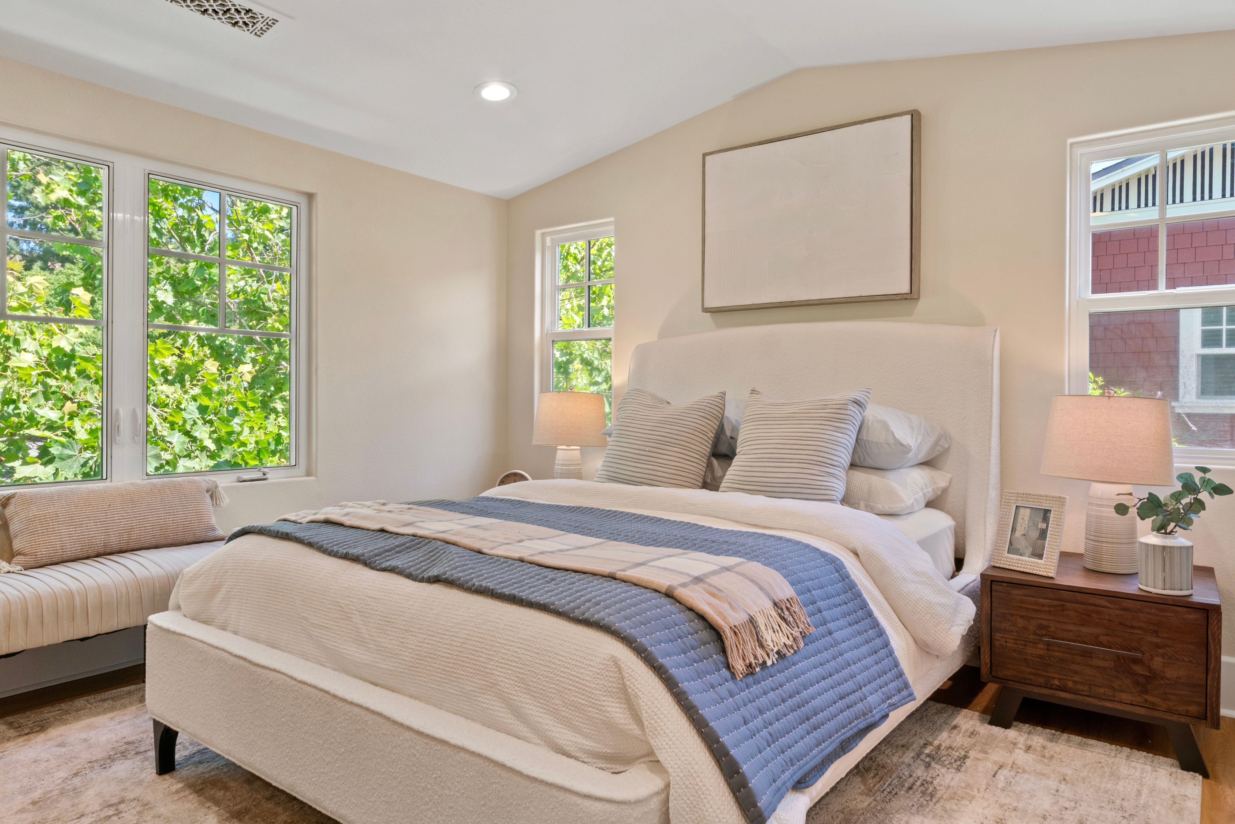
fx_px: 720
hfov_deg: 81.1
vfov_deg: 59.4
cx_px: 655
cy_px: 383
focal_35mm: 21
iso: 400
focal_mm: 16
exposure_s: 1/5
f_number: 16
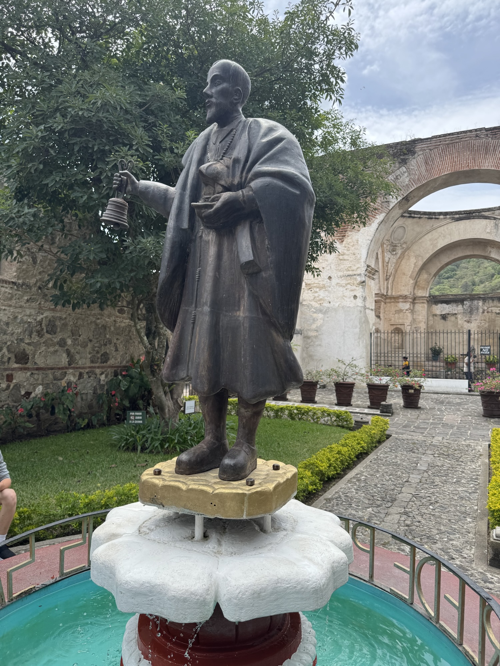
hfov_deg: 56.8
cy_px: 333
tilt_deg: +1.8
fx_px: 462
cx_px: 250
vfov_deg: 71.6
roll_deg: +0.0
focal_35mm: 24
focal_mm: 6.76
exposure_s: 1/1637
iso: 80
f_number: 1.78
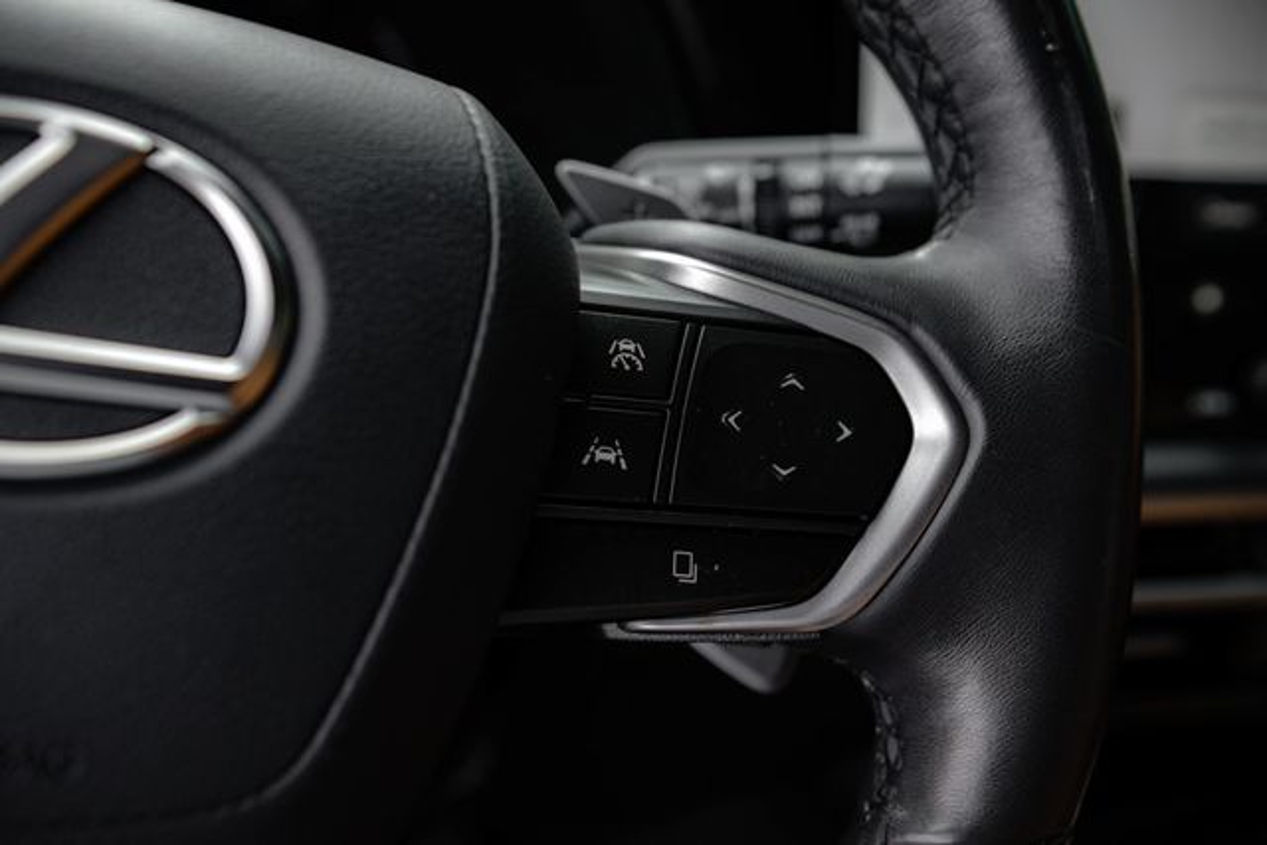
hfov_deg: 50.7
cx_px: 634
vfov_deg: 35.1
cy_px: 422
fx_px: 1338
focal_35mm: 38
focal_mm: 38
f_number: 5
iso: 500
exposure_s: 1/200
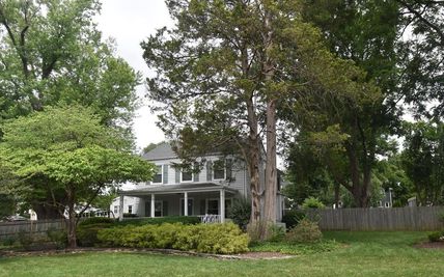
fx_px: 302
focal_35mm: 25
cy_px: 172
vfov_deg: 48.8
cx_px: 241
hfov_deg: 72.4
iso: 100
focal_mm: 14
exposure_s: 1/100
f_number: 8
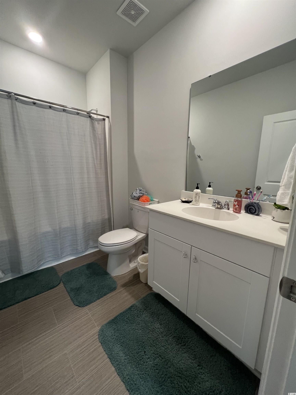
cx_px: 148
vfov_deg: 106.2
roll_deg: -0.7
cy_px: 198
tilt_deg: -10.7
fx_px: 148
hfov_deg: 89.9
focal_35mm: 13
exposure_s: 1/60
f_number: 1.8
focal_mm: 1.57
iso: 160
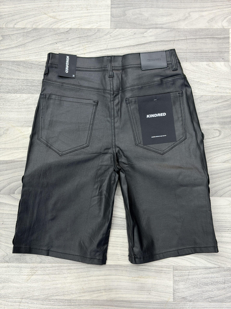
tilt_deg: -86.6
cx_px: 116
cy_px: 154
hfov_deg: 30.3
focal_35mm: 48
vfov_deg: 39.7
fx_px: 427
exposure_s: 1/60
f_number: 1.78
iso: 160
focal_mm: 6.76
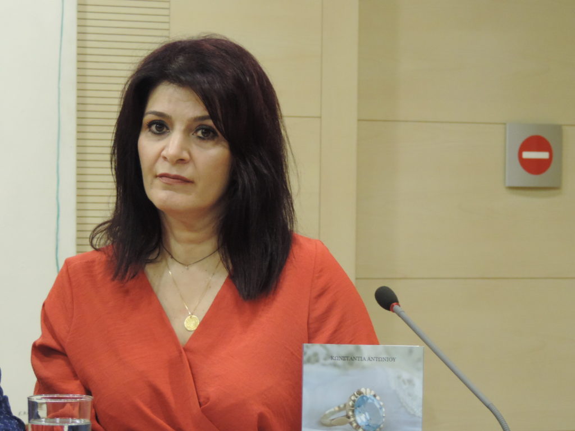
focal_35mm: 155
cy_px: 216
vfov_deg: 9.6
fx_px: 2575
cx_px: 288
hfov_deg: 12.7
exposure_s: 1/20
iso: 800
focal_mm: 27.6
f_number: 4.4
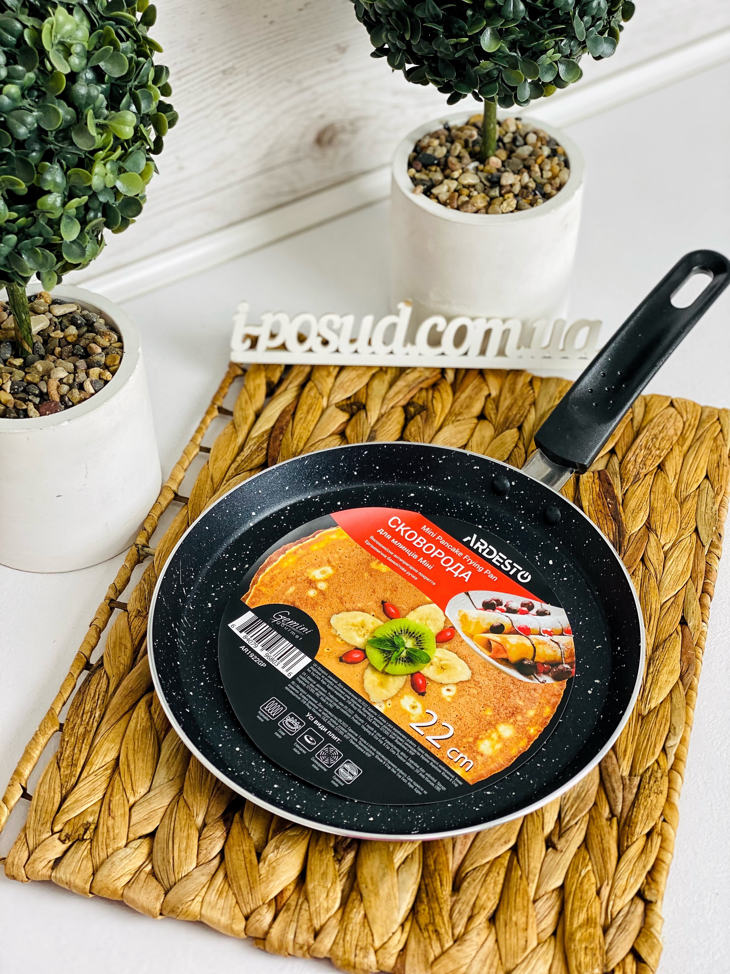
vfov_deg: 36.8
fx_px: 1462
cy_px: 487
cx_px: 365
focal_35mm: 52
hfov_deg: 28.0
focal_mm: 6
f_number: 2
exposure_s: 1/100
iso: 40
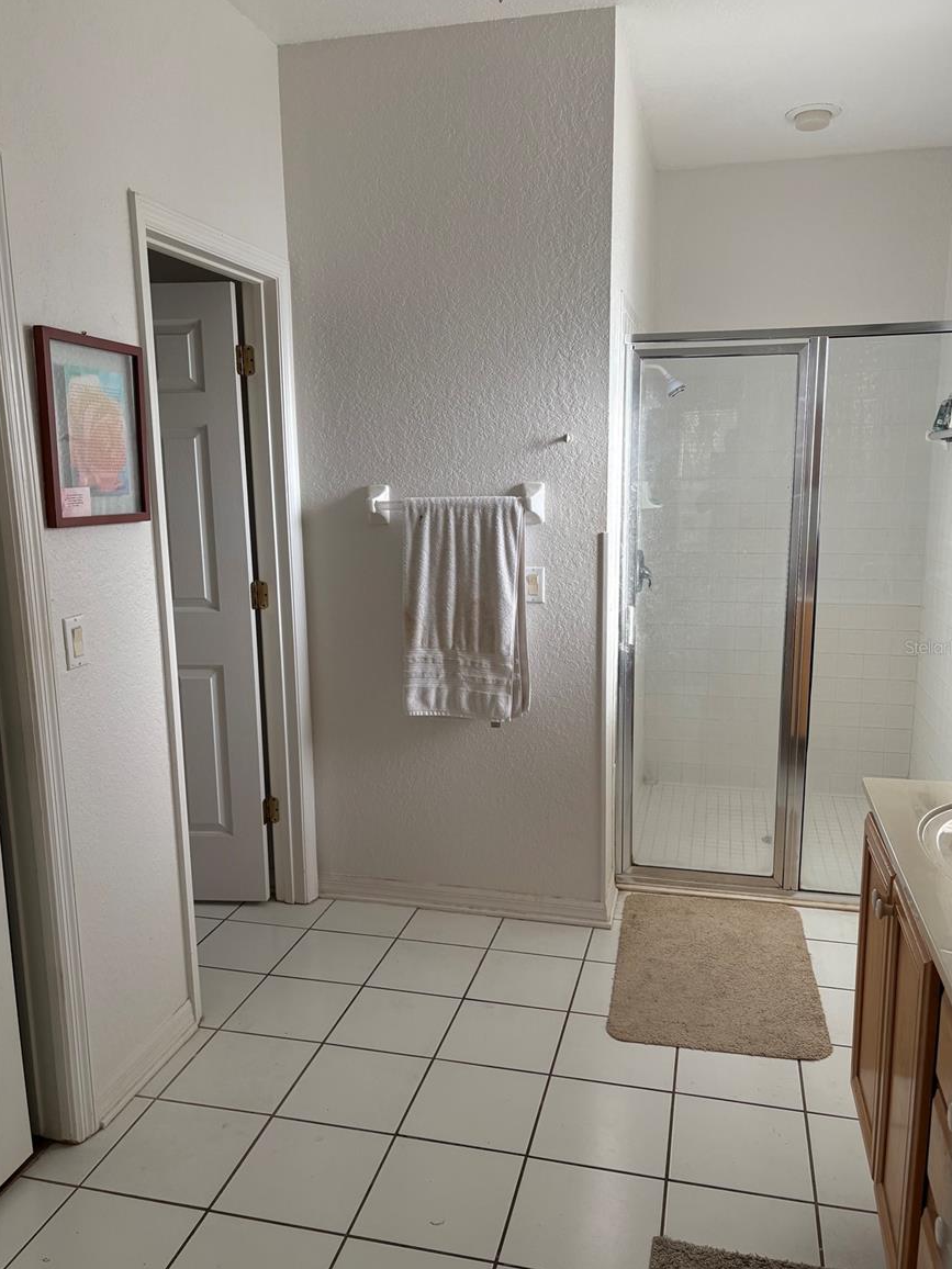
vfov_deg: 65.3
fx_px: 990
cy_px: 647
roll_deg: +1.2
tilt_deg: -9.9
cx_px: 489
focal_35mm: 27
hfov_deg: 51.3
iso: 100
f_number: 1.6
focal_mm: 5.96
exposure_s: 1/197
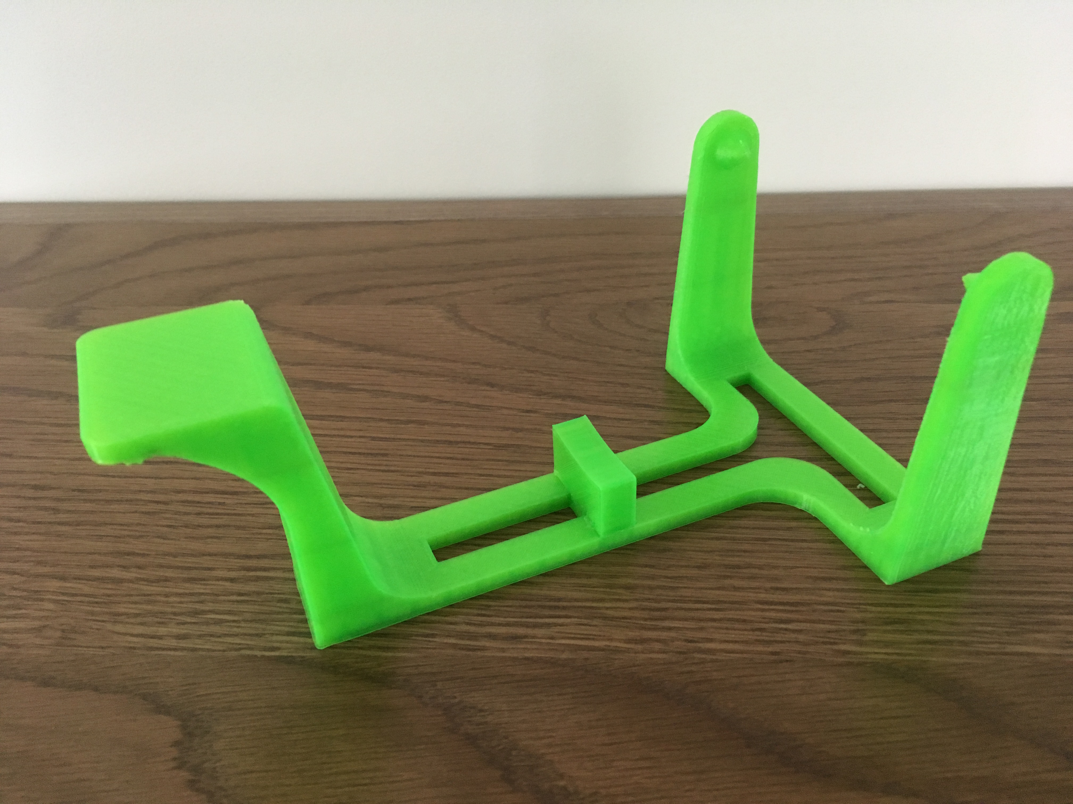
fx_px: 899
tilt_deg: -34.8
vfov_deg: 48.2
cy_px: 402
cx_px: 536
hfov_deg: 61.7
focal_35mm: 29
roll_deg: +2.2
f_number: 2.2
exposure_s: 1/17
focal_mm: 4.15
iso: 200
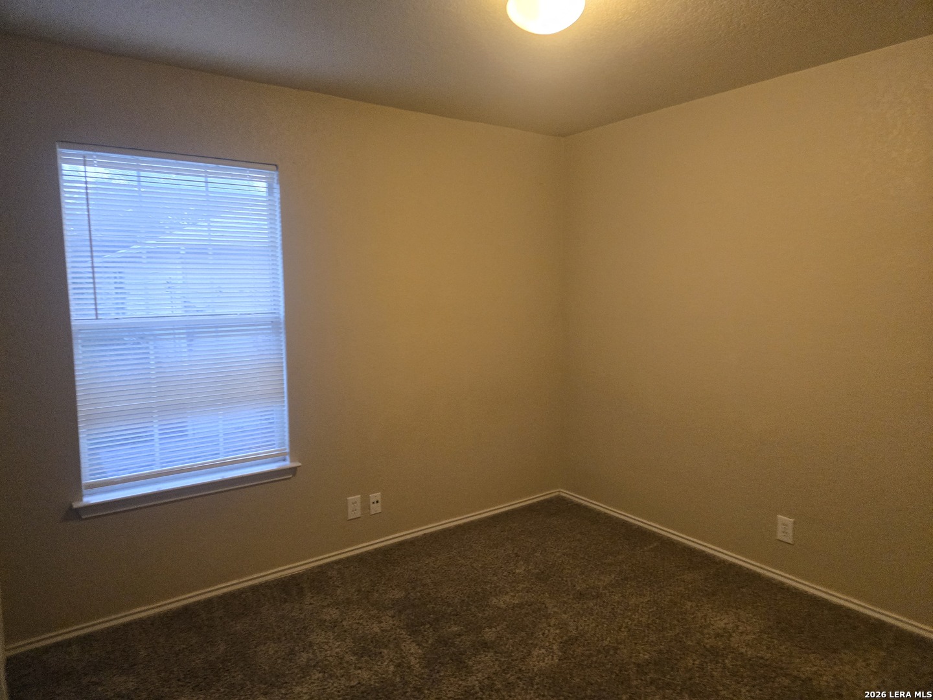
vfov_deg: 58.9
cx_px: 466
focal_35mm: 23
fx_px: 620
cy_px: 350
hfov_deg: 73.9
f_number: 1.8
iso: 640
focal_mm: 5.4
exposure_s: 1/120
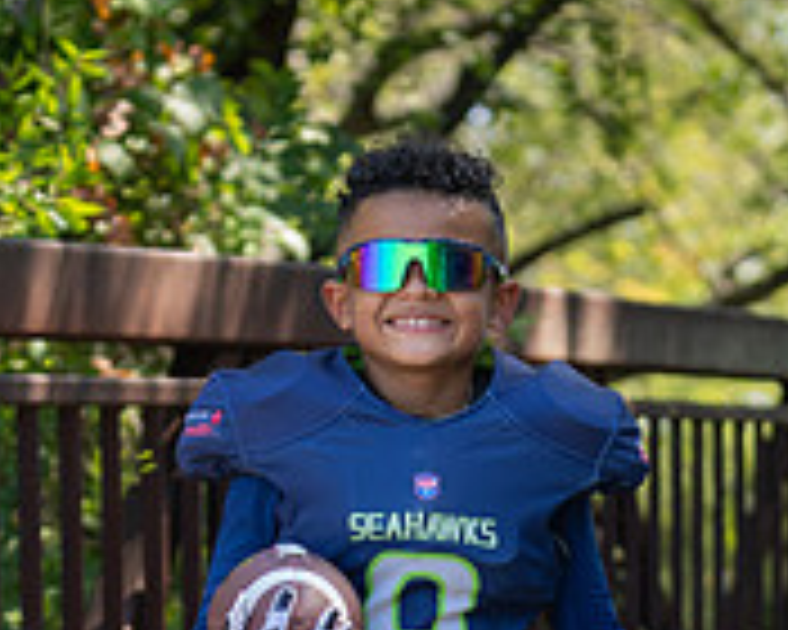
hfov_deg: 8.7
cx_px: 442
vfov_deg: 6.9
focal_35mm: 222
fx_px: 5177
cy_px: 813
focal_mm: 70
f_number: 2.8
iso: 100
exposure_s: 1/320
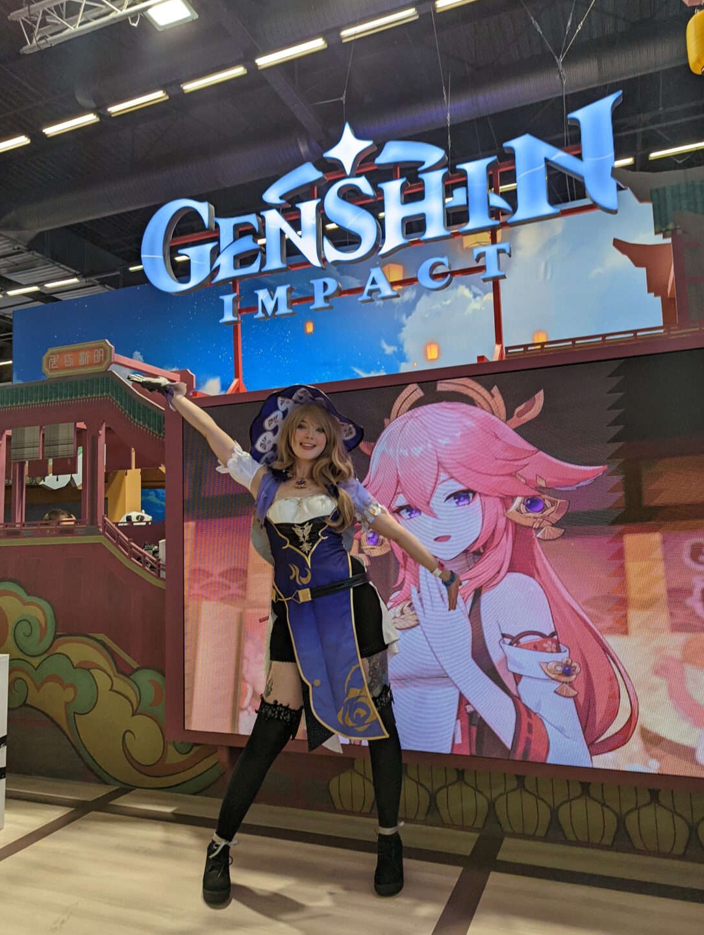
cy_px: 464
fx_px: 676
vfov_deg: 69.3
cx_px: 340
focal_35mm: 25
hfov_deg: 55.0
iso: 31
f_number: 1.85
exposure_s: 1/100
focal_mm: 6.81
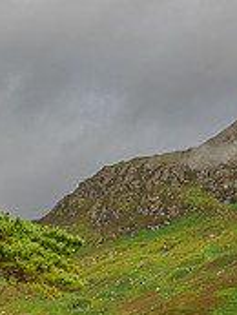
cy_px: 309
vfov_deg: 16.9
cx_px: 26
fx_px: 1039
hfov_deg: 12.9
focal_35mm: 114
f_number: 7.1
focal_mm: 17
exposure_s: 1/125
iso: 200
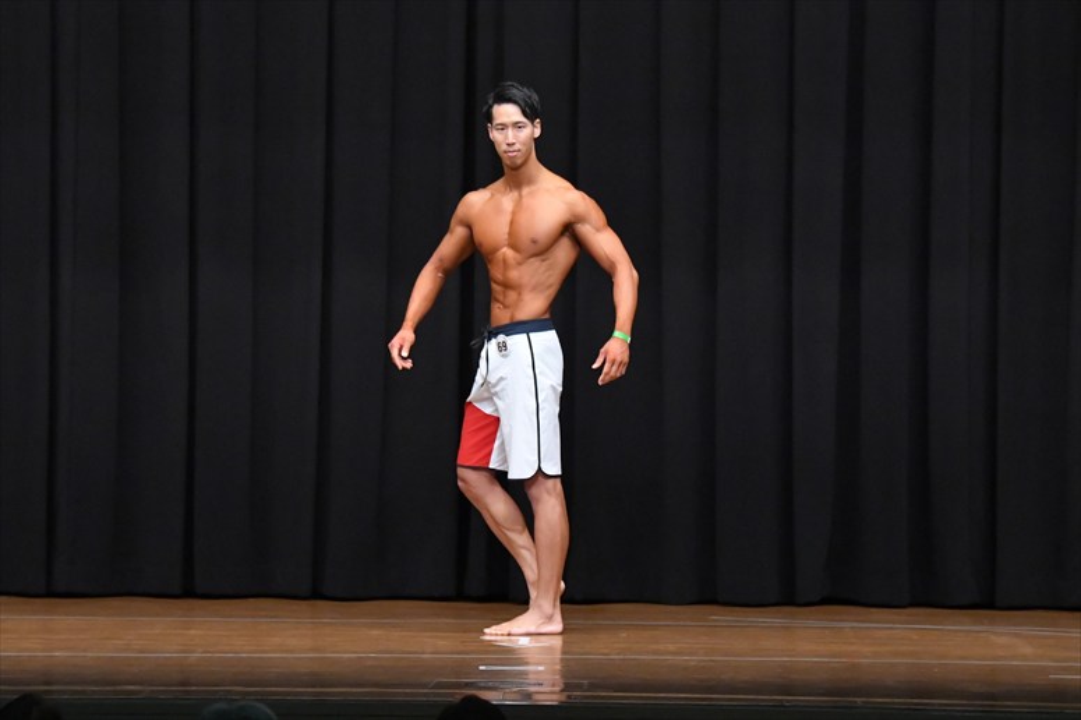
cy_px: 360
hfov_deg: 10.2
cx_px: 540
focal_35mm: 202
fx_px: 6063
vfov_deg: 6.8
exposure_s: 1/400
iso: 8000
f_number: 5.6
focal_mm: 135
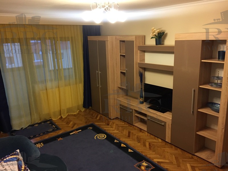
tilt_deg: -14.0
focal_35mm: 29
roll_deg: +1.7
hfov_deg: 61.7
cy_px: 86
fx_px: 191
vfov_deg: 48.2
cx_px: 114
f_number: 2.2
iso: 160
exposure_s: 1/30
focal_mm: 4.15
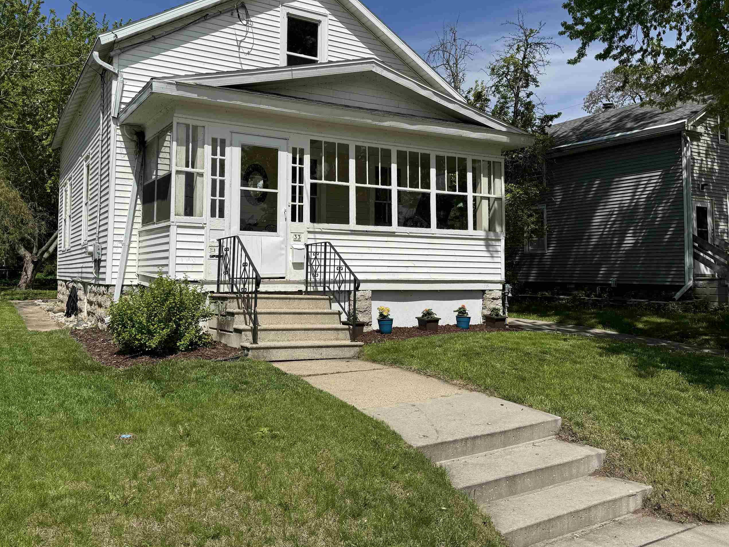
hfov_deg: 61.6
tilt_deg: +3.9
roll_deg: -0.6
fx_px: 611
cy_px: 224
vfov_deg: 48.0
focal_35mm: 29
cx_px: 335
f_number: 1.78
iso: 80
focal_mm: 6.76
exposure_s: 1/7937
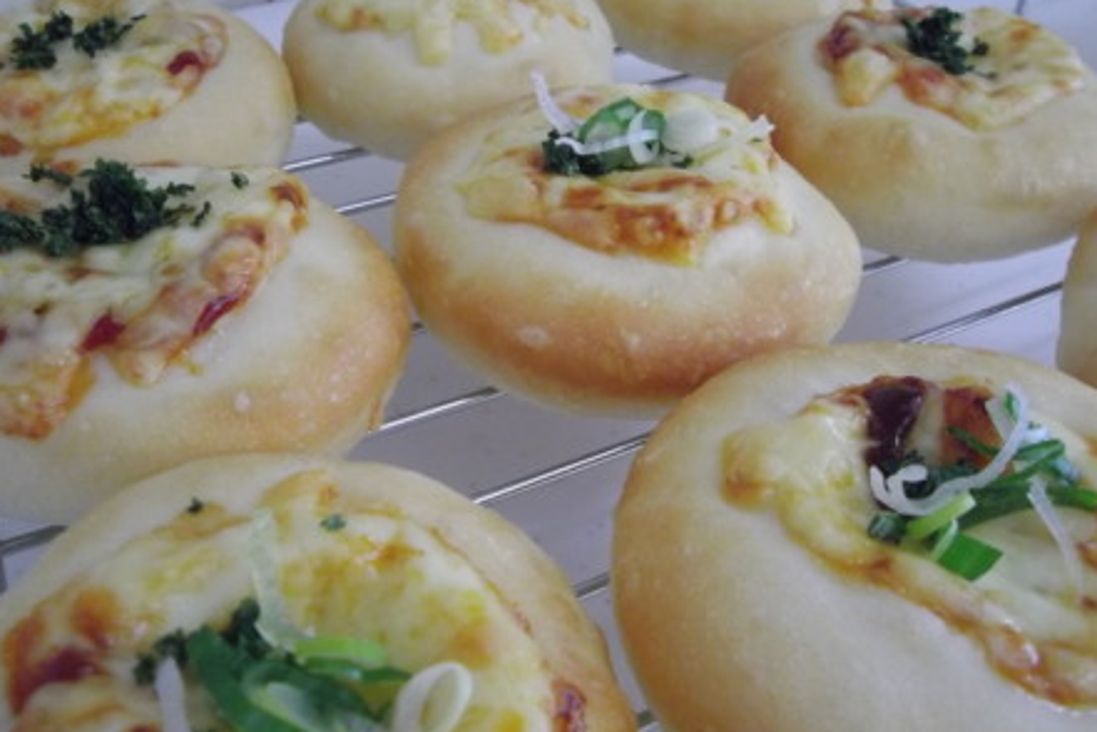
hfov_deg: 55.8
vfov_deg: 38.9
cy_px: 364
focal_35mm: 34
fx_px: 1036
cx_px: 550
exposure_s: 1/50
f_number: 3.5
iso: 726
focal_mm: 5.8
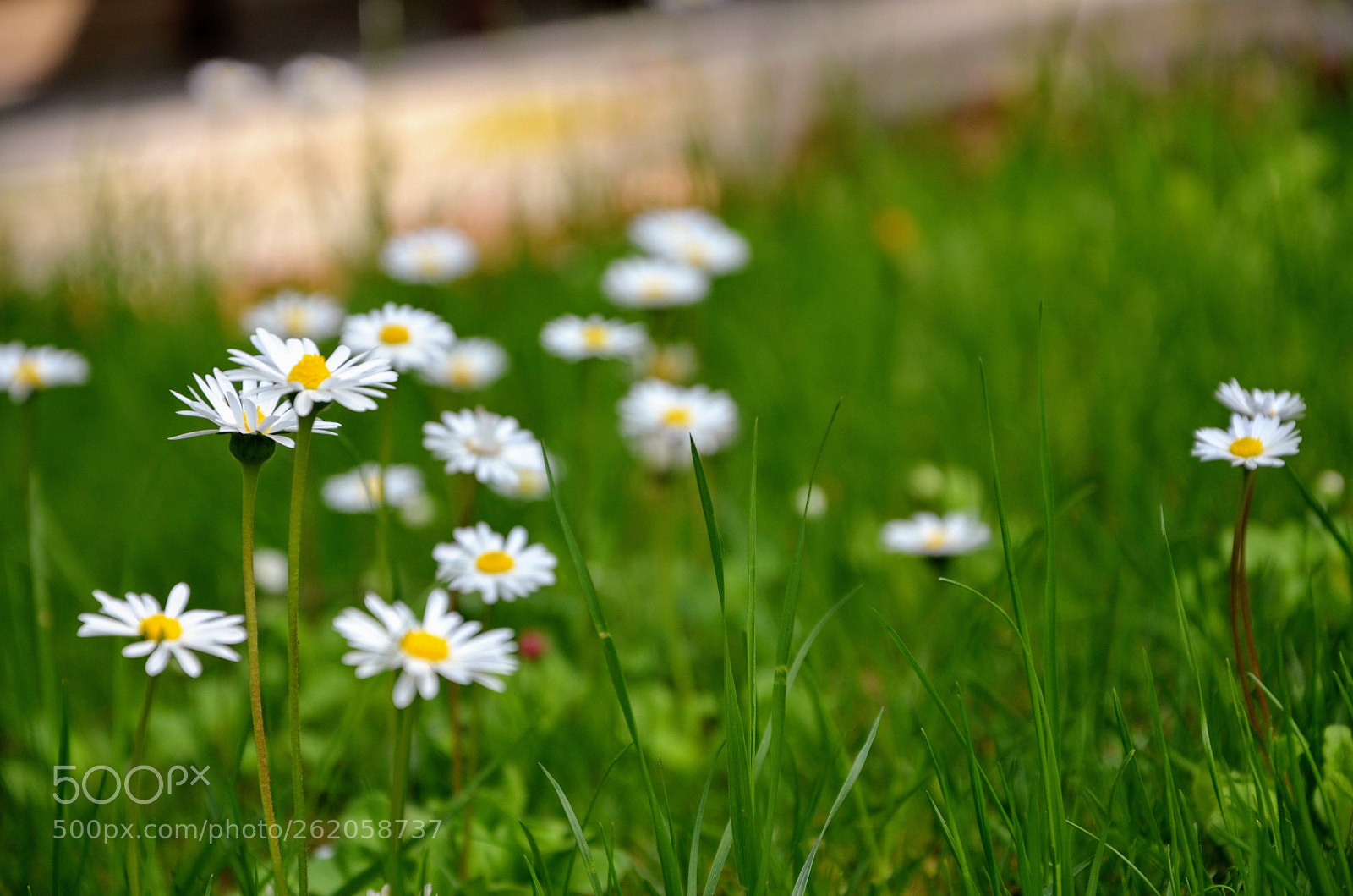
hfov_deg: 13.1
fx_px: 5906
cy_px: 448
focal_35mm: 158
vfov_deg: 8.7
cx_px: 676
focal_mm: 105
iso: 200
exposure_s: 1/200
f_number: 7.1
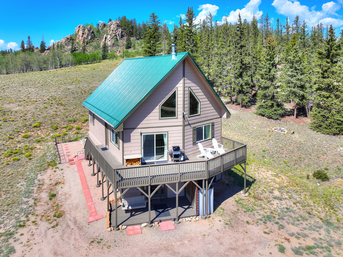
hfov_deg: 71.6
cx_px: 172
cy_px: 128
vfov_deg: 56.8
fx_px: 238
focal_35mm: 24
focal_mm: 12.3
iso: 100
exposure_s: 1/1600
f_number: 2.8
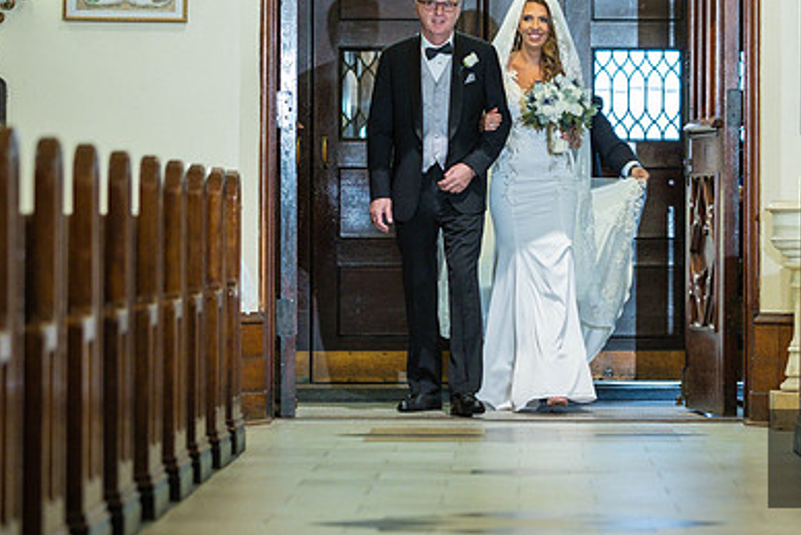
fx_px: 4719
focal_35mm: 212
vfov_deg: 6.5
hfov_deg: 9.7
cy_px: 139
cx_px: 539
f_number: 2
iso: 1250
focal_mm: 90
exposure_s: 1/125
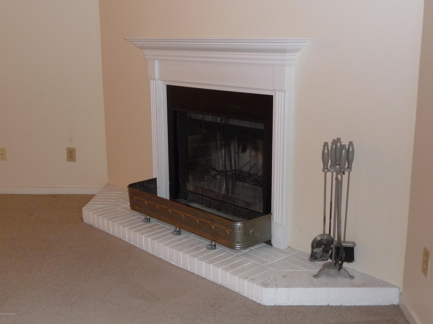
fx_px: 538
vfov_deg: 33.6
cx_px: 216
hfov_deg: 43.9
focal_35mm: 43
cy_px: 162
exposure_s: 1/30
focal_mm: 7.1
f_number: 4
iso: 400
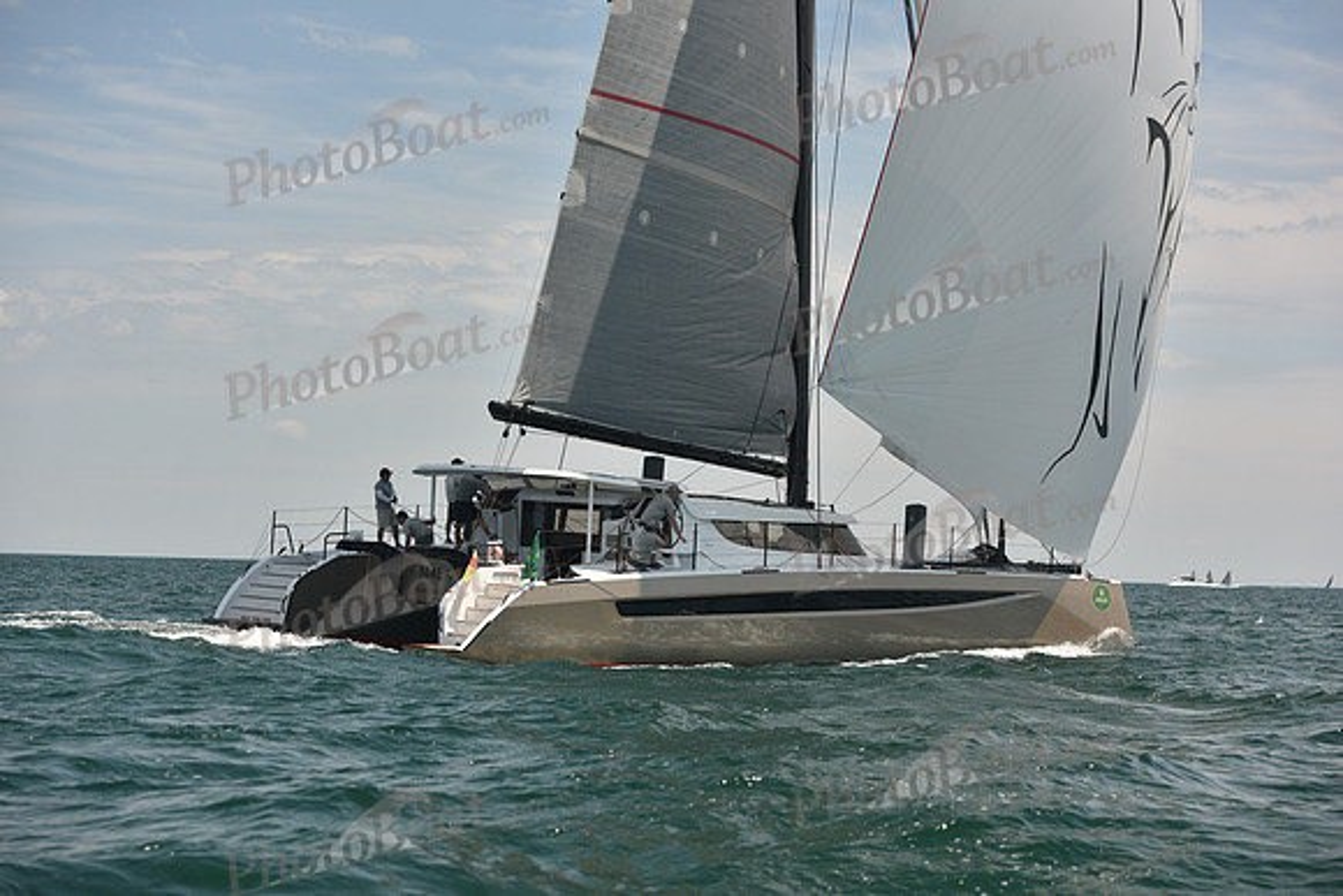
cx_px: 672
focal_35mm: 70
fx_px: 2612
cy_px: 448
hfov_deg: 28.8
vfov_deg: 19.5
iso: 320
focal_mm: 70
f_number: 5
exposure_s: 1/1250
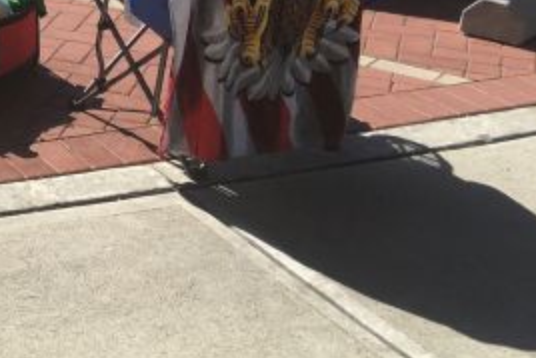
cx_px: -232
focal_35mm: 90
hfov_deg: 20.0
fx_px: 1341
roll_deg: -1.5
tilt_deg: -10.8
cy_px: -154
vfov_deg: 14.3
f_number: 2.2
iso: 25
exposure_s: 1/761
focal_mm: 4.15
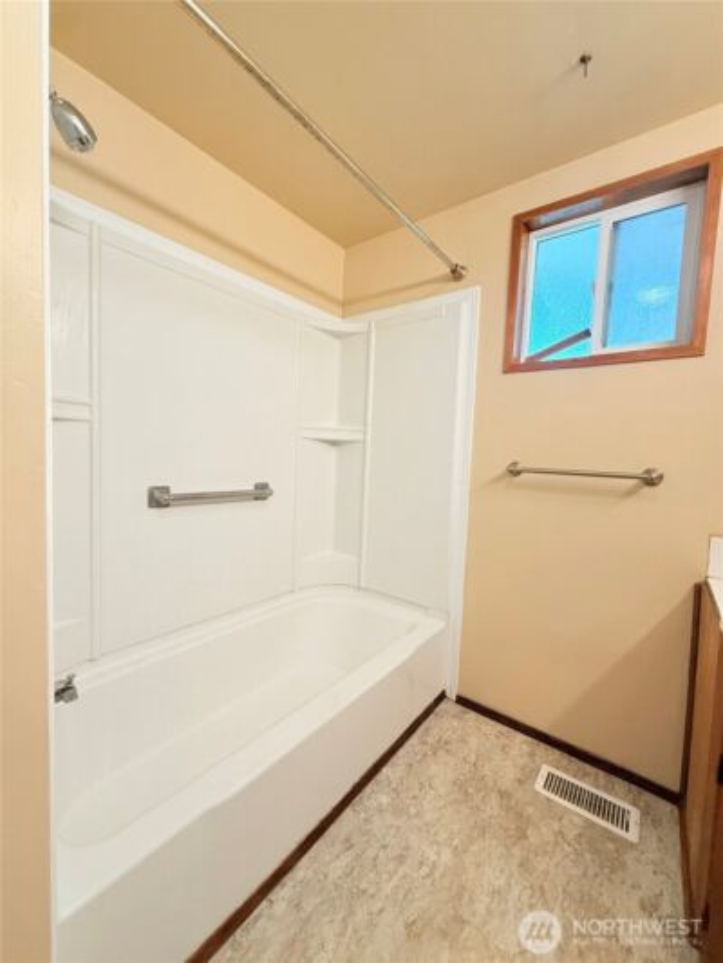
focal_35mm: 14
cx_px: 362
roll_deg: -3.2
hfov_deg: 85.7
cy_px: 482
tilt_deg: -3.3
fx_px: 390
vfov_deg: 102.1
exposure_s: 1/120
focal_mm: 2.22
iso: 250
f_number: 2.2
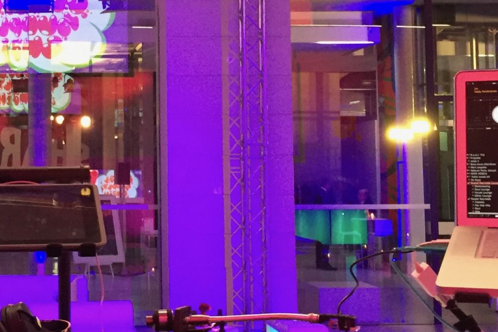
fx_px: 1093
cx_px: 101
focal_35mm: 79
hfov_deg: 25.2
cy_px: 77
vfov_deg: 17.2
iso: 250
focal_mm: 4.15
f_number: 2.2
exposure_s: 1/24
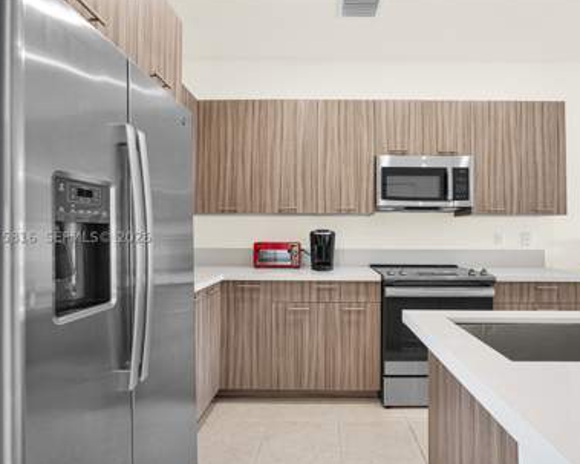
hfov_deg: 83.0
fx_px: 326
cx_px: 321
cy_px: 237
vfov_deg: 70.8
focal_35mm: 19
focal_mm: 16
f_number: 7.1
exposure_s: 1/30
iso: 640
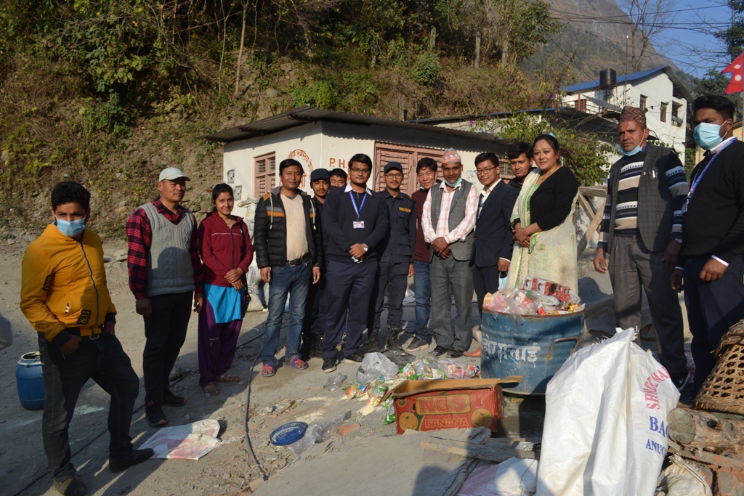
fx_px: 558
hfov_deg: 67.4
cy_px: 248
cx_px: 372
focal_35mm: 27
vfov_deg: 47.9
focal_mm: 18
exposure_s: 1/200
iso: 100
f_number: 7.1
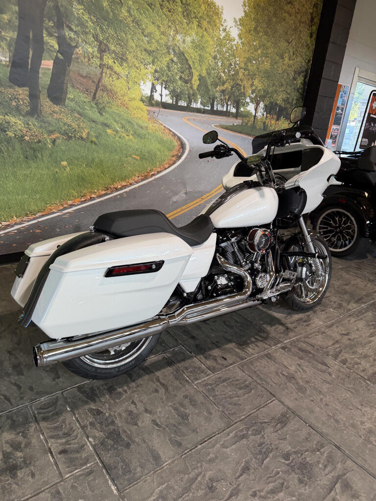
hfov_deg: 56.8
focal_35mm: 24
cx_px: 188
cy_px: 250
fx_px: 348
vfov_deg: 71.6
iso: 100
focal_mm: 6.76
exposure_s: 1/120
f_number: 1.78
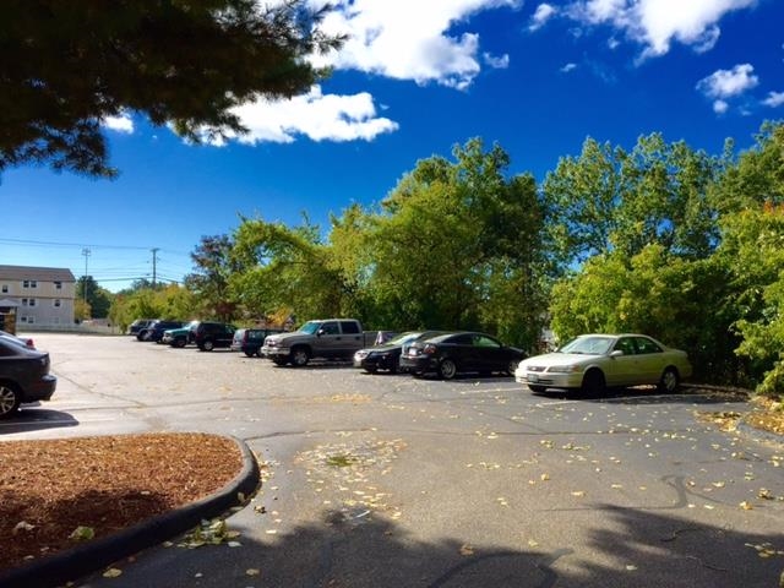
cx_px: 392
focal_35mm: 29
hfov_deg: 61.7
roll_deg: -1.7
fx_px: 657
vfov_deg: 48.2
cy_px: 294
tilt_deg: +2.0
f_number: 2.2
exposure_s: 1/2198
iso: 32
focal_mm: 4.15
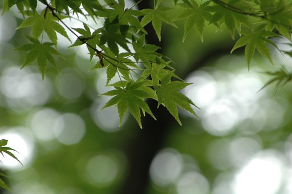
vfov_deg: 3.0
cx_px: 146
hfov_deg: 4.6
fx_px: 3645
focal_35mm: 450
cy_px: 97
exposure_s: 1/50
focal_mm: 300
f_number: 6.3
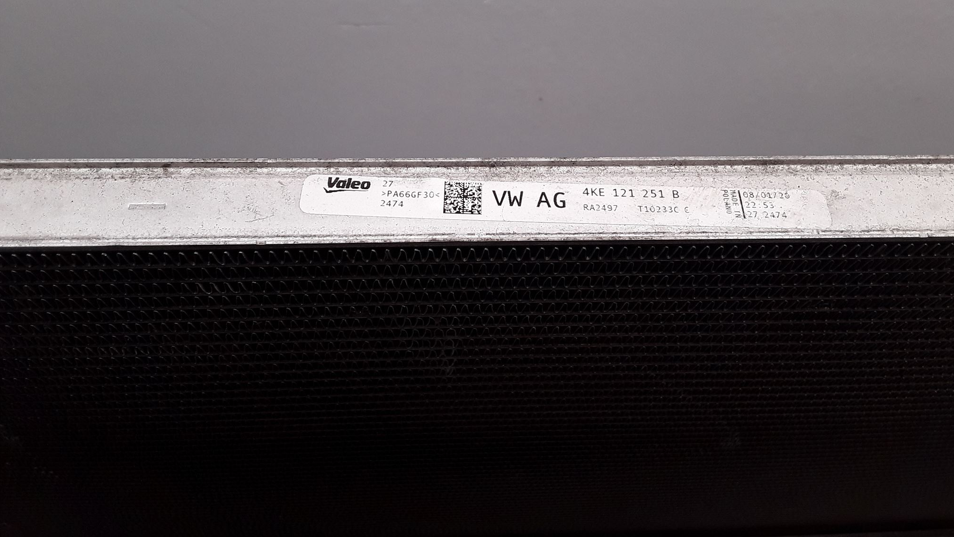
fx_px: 784
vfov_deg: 37.7
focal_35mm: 31
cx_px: 483
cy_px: 219
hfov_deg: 62.6
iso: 40
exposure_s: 1/110
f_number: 1.9
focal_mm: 2.91
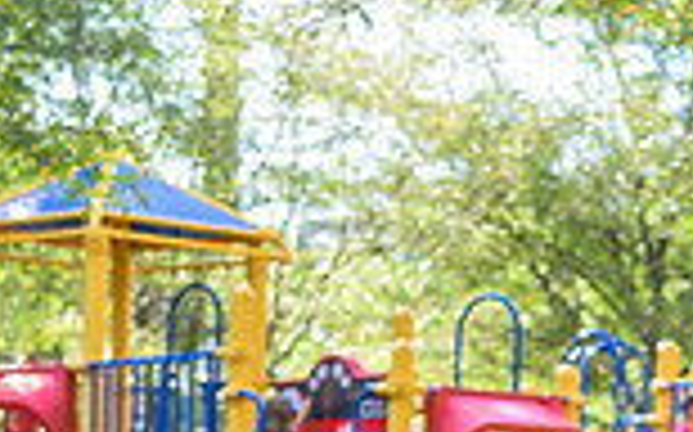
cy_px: 619
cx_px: 256
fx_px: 3624
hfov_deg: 10.9
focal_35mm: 192
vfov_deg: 6.7
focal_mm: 50
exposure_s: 1/100
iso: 200
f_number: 4
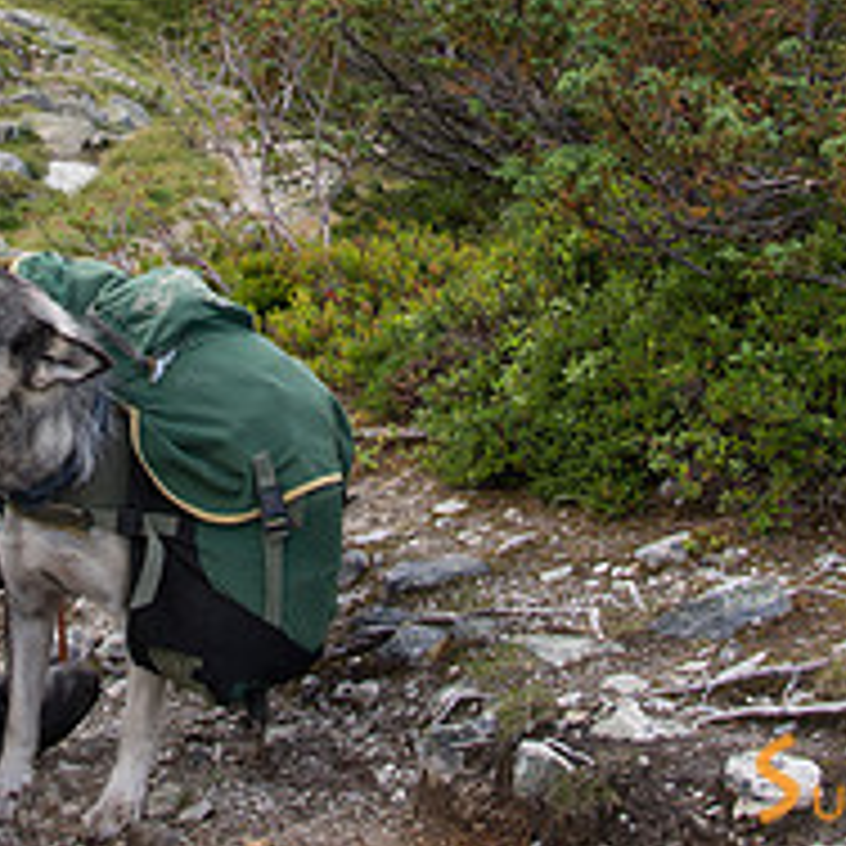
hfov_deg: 18.9
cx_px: 163
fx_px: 2516
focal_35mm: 91
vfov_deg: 18.6
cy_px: -10
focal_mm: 30
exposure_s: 1/50
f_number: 8
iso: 100
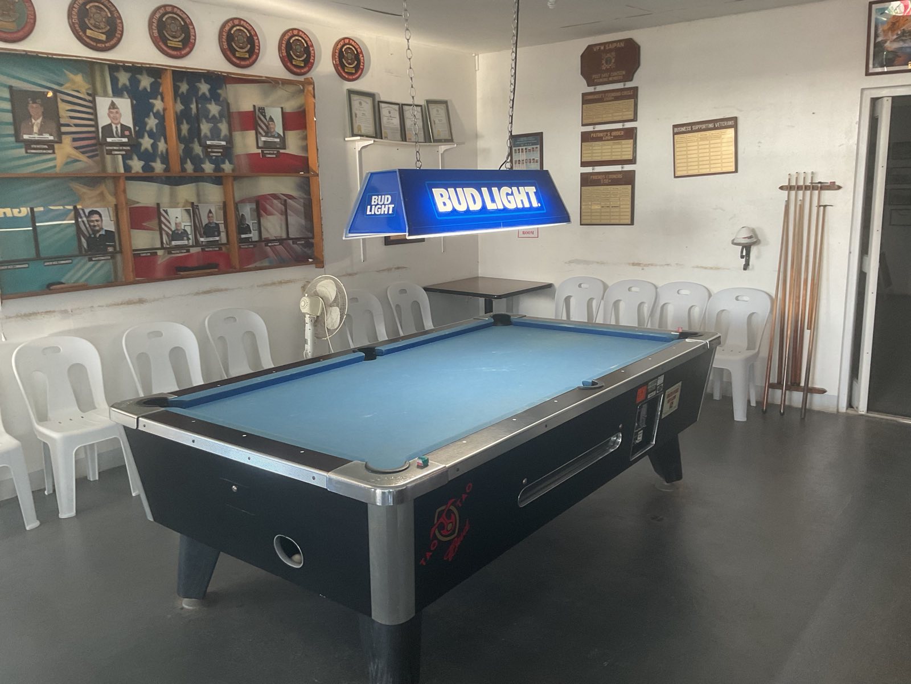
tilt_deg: -11.9
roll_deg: +3.8
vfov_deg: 48.2
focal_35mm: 29
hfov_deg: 61.7
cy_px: 342
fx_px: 763
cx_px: 456
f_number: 1.8
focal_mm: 3
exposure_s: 1/60
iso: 80
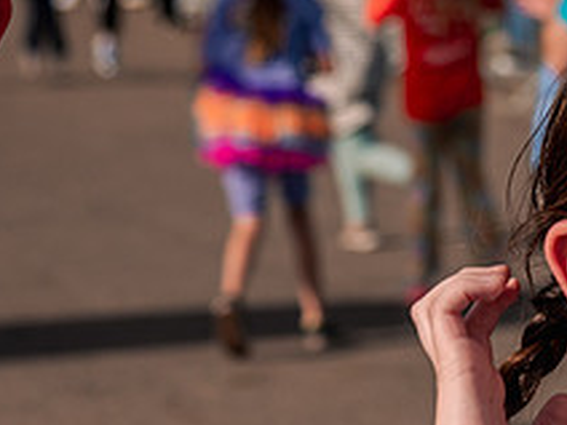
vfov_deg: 7.2
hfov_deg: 9.6
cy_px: 407
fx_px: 3358
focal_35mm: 205
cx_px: 629
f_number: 5
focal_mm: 66
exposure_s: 1/2000
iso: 200
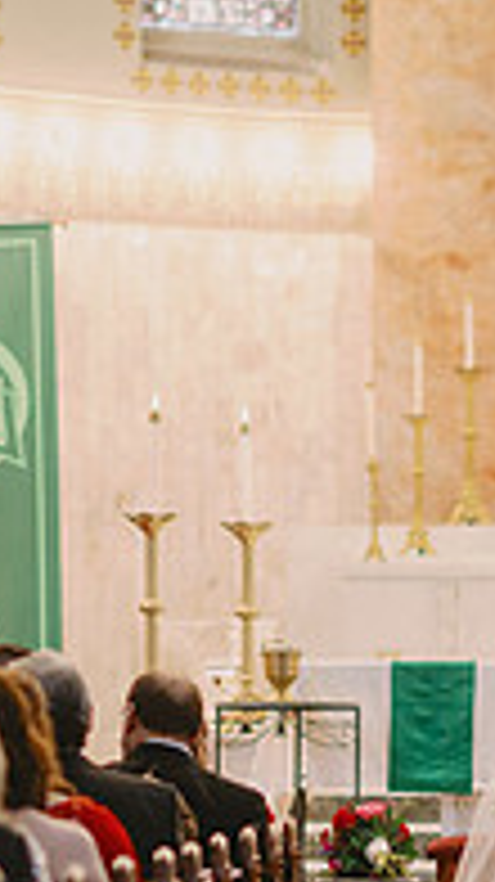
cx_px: 590
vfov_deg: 8.2
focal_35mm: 264
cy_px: 783
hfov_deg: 4.6
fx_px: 6171
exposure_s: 1/250
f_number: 2
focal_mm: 85
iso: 500
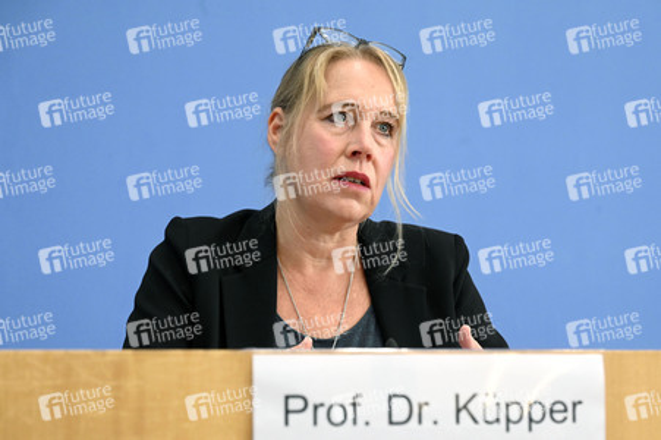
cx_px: 330
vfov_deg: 18.9
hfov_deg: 28.1
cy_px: 220
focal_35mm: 72
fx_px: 1321
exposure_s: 1/640
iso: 4000
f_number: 6.3
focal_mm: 72
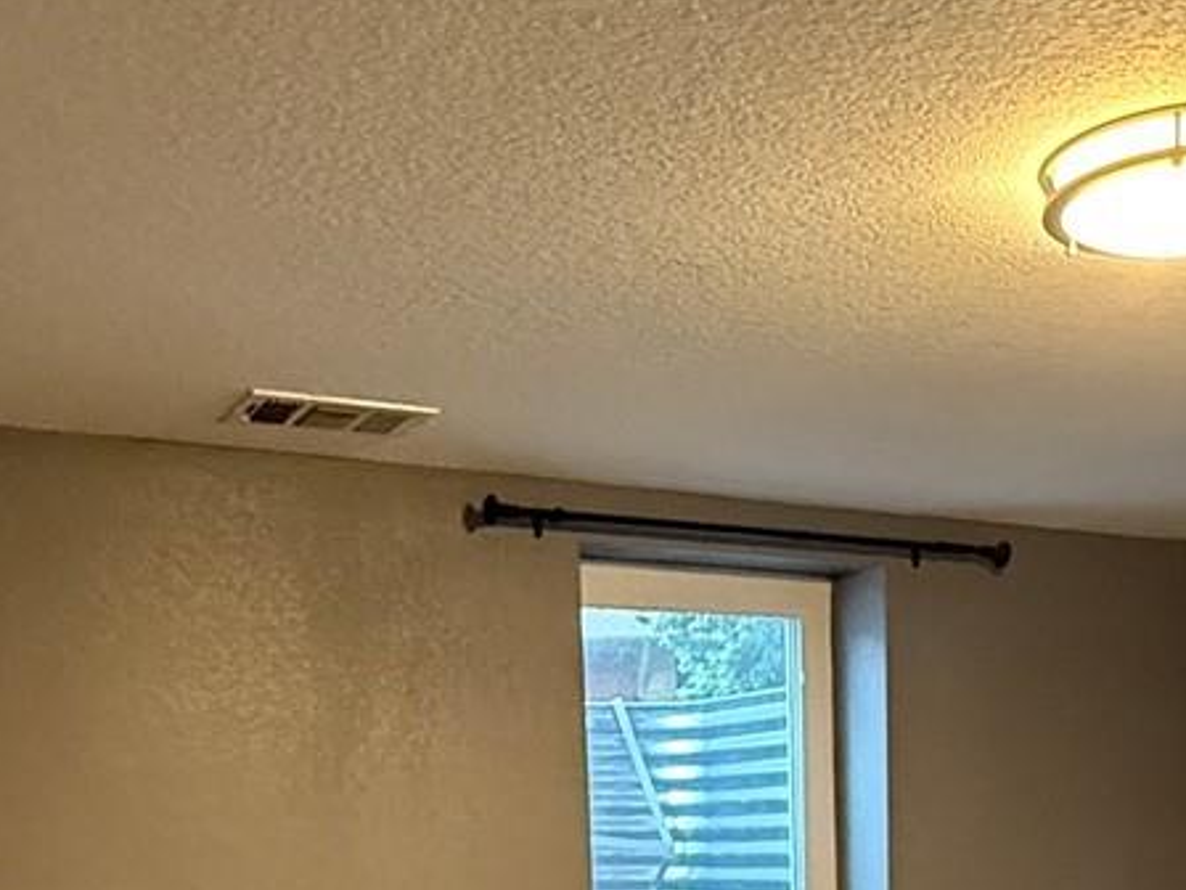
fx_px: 1713
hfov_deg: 38.1
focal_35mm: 50
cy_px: 1049
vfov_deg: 26.2
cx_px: 699
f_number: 2.2
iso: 800
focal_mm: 2.22
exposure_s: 1/60
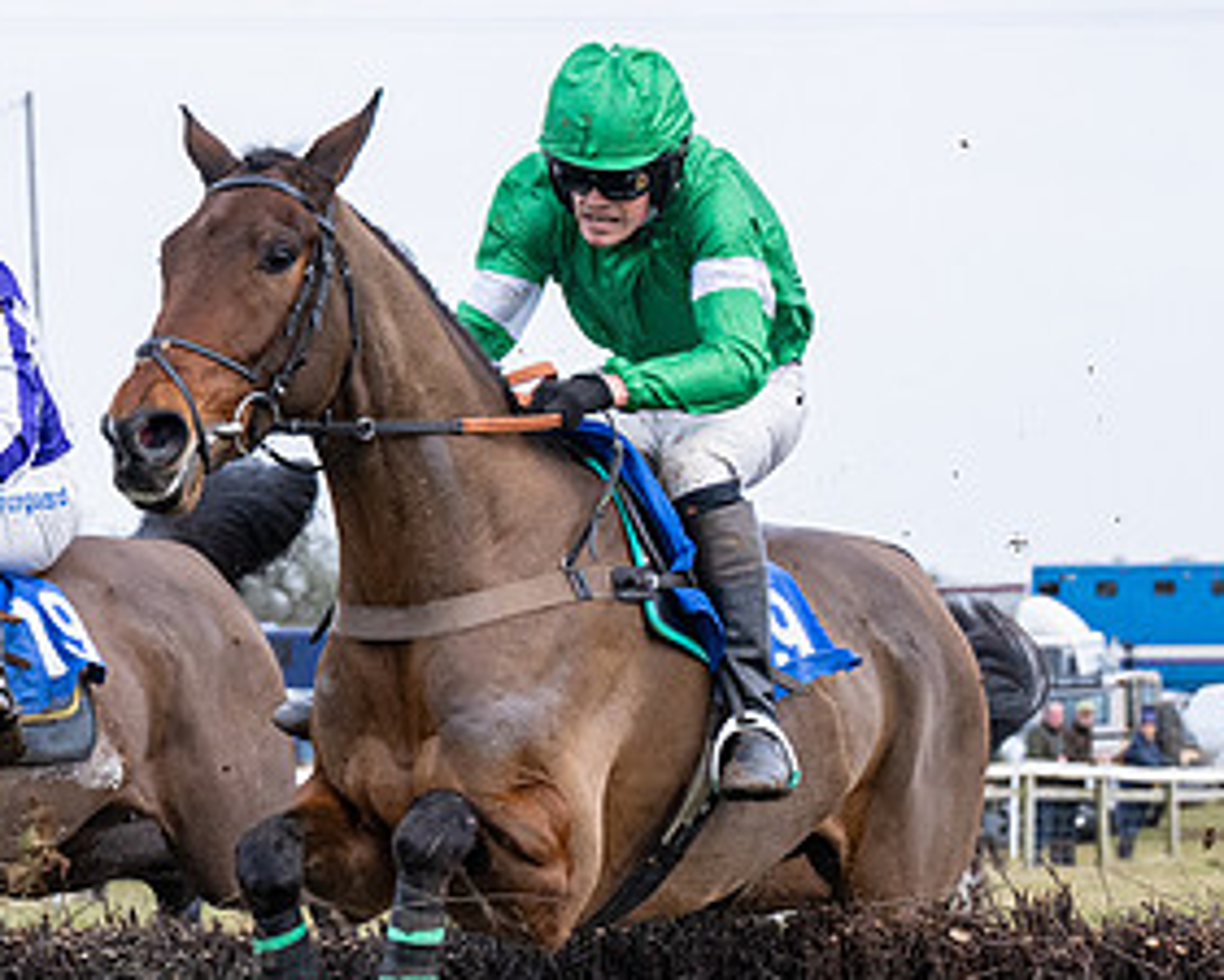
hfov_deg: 7.9
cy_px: 876
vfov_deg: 6.3
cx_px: 323
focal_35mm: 244
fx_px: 8842
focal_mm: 70
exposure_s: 1/1000
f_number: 4
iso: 800
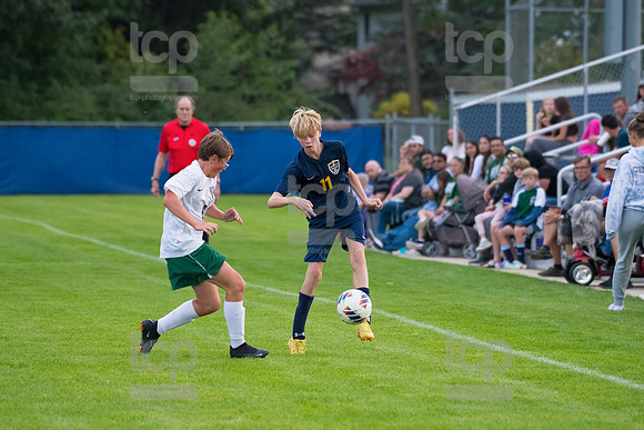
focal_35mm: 290
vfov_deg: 4.7
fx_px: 5189
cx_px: 322
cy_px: 215
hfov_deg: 7.1
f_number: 5.6
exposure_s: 1/2000
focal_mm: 290
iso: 3200
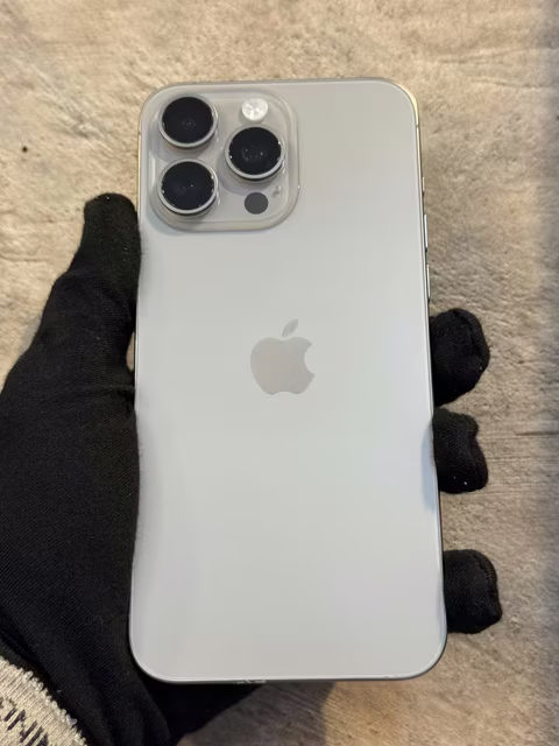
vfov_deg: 39.7
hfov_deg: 30.3
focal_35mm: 48
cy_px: 373
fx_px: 1034
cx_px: 280
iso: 100
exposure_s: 1/50
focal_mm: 6.76
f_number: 1.78
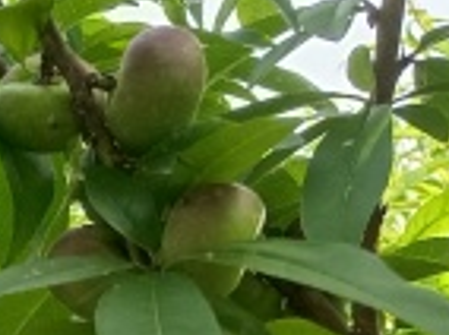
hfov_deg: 11.9
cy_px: 534
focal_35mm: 130
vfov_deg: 10.9
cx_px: -680
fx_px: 1683
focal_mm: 5.59
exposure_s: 1/100
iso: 259
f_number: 1.88
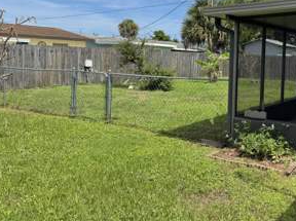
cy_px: 77
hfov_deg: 44.7
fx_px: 341
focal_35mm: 40
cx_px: 234
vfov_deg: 35.6
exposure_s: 1/4950
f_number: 1.78
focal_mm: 6.76
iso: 80
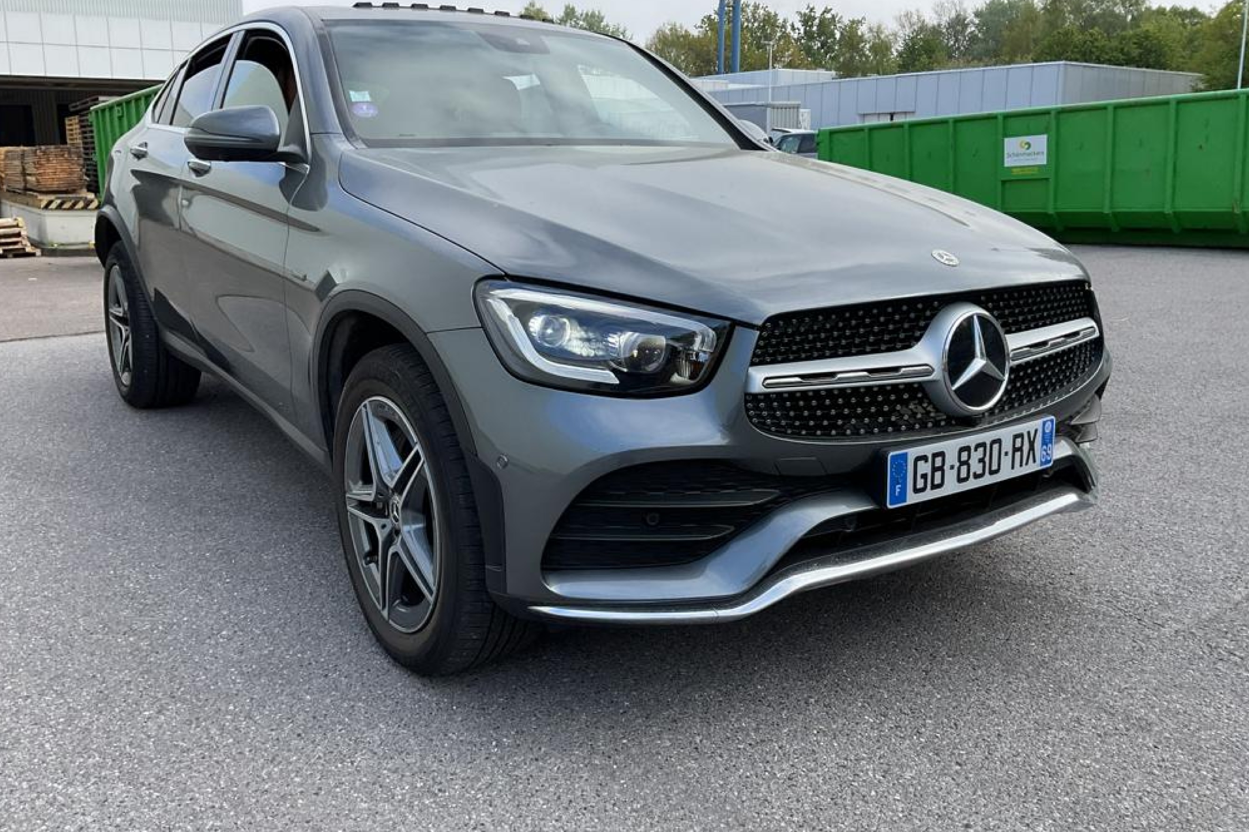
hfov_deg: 60.3
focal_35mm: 31
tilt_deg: -9.8
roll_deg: -1.7
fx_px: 1075
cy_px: 372
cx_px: 630
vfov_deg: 42.3
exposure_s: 1/593
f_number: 1.8
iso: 16
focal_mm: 3
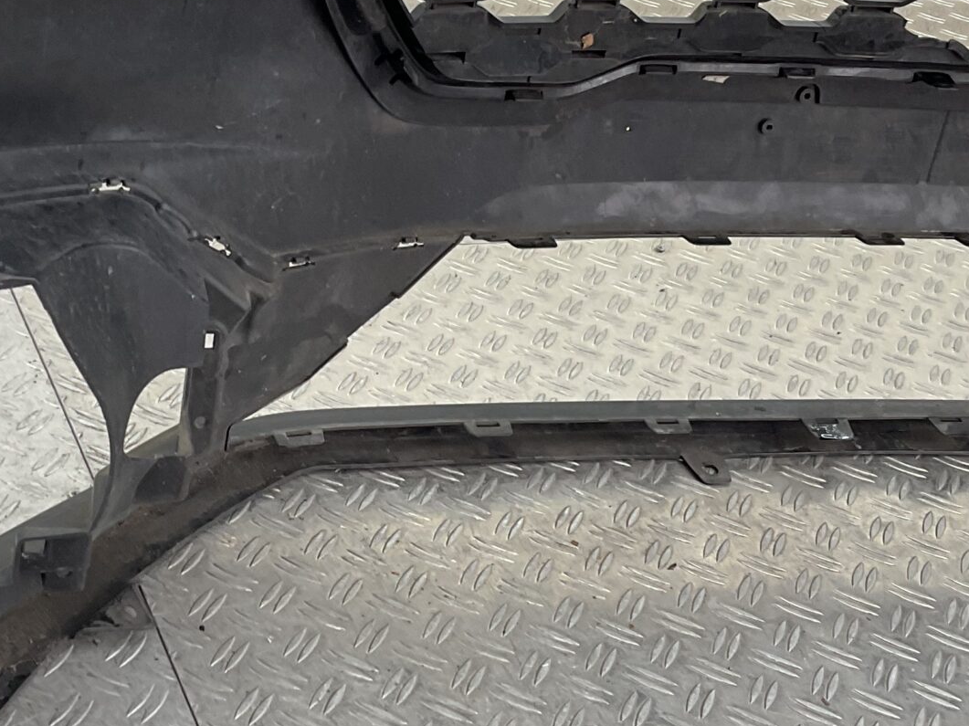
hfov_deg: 27.7
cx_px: 343
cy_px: 279
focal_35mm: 70
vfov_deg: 21.0
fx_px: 1959
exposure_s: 1/120
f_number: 1.8
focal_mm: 3
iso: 32
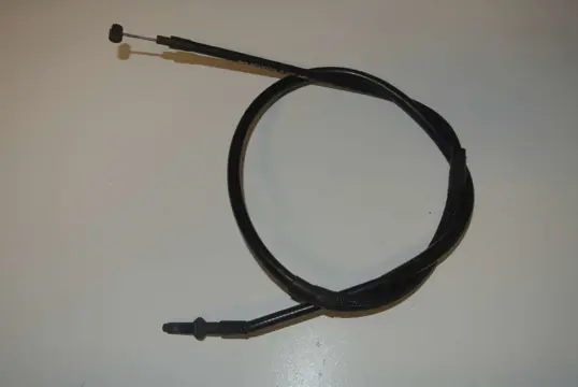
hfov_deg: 58.7
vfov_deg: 41.2
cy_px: 194
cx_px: 289
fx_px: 514
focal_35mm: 32
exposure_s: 1/60
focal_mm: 12.2
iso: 200
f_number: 3.8
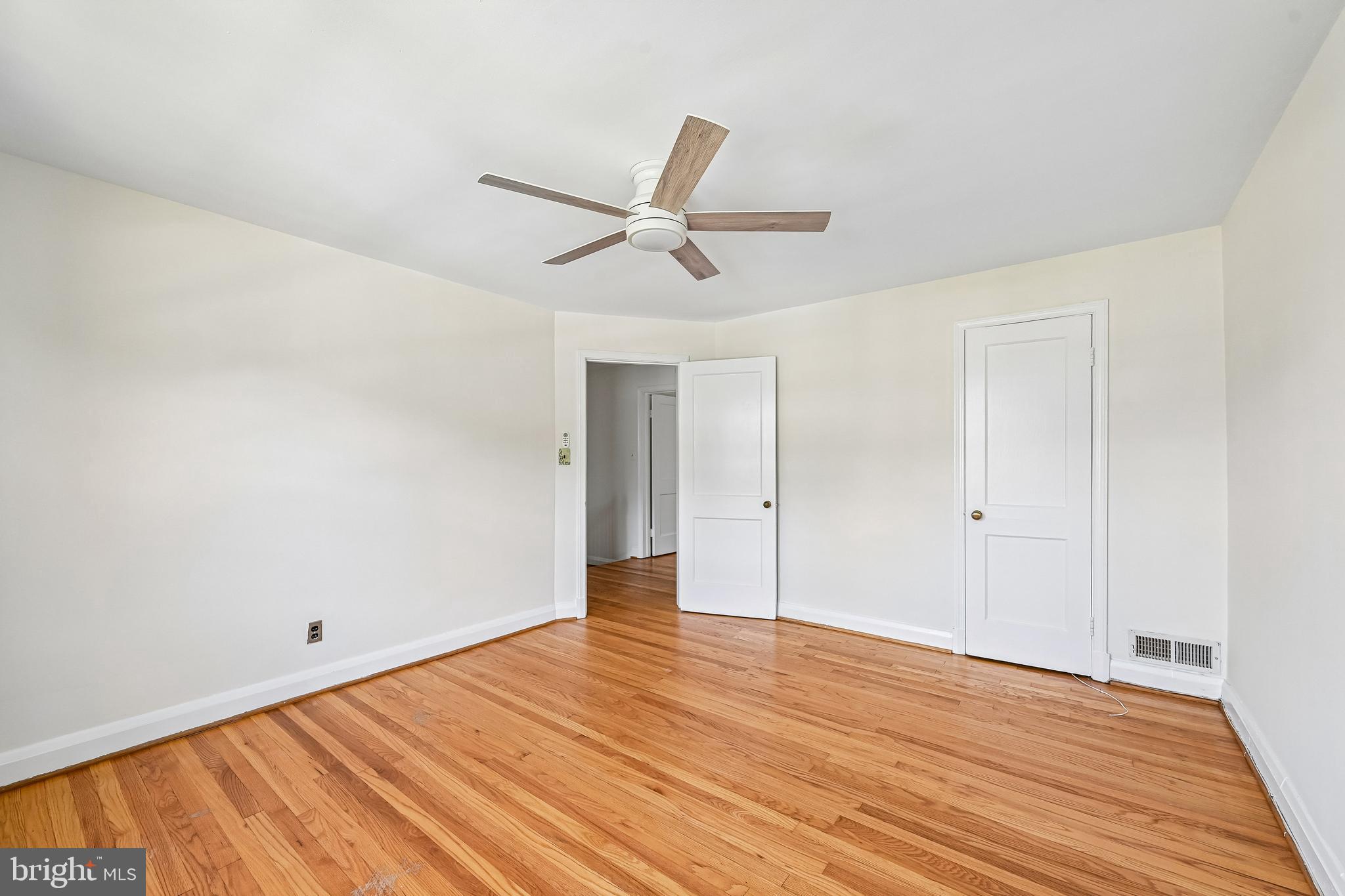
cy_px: 448
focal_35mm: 14
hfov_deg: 104.3
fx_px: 523
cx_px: 672
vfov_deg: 81.2
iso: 280
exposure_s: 1/15
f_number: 8
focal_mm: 14
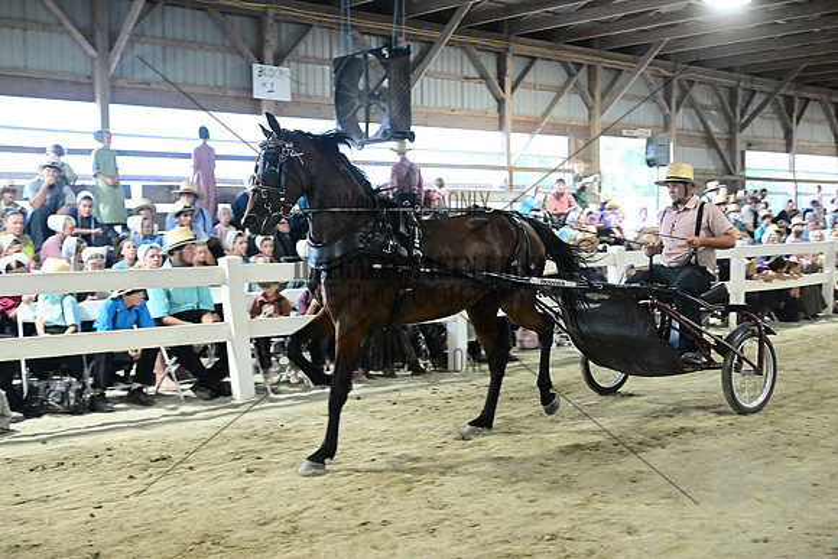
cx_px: 419
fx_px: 1024
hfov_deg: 44.5
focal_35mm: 44
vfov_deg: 30.5
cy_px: 280
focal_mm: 44
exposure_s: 1/283
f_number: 4
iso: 12800
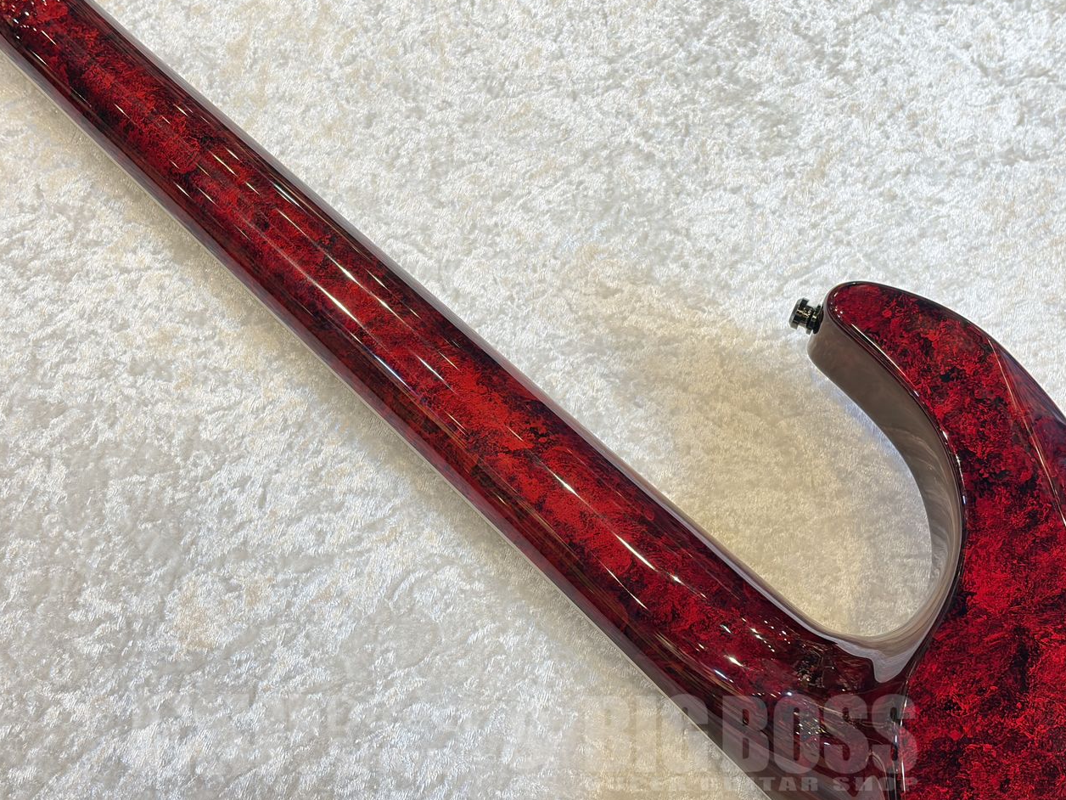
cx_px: 525
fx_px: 1632
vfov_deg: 27.5
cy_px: 396
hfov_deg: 36.2
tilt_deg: -62.8
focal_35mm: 53
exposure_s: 1/40
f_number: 1.6
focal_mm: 5.96
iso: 125
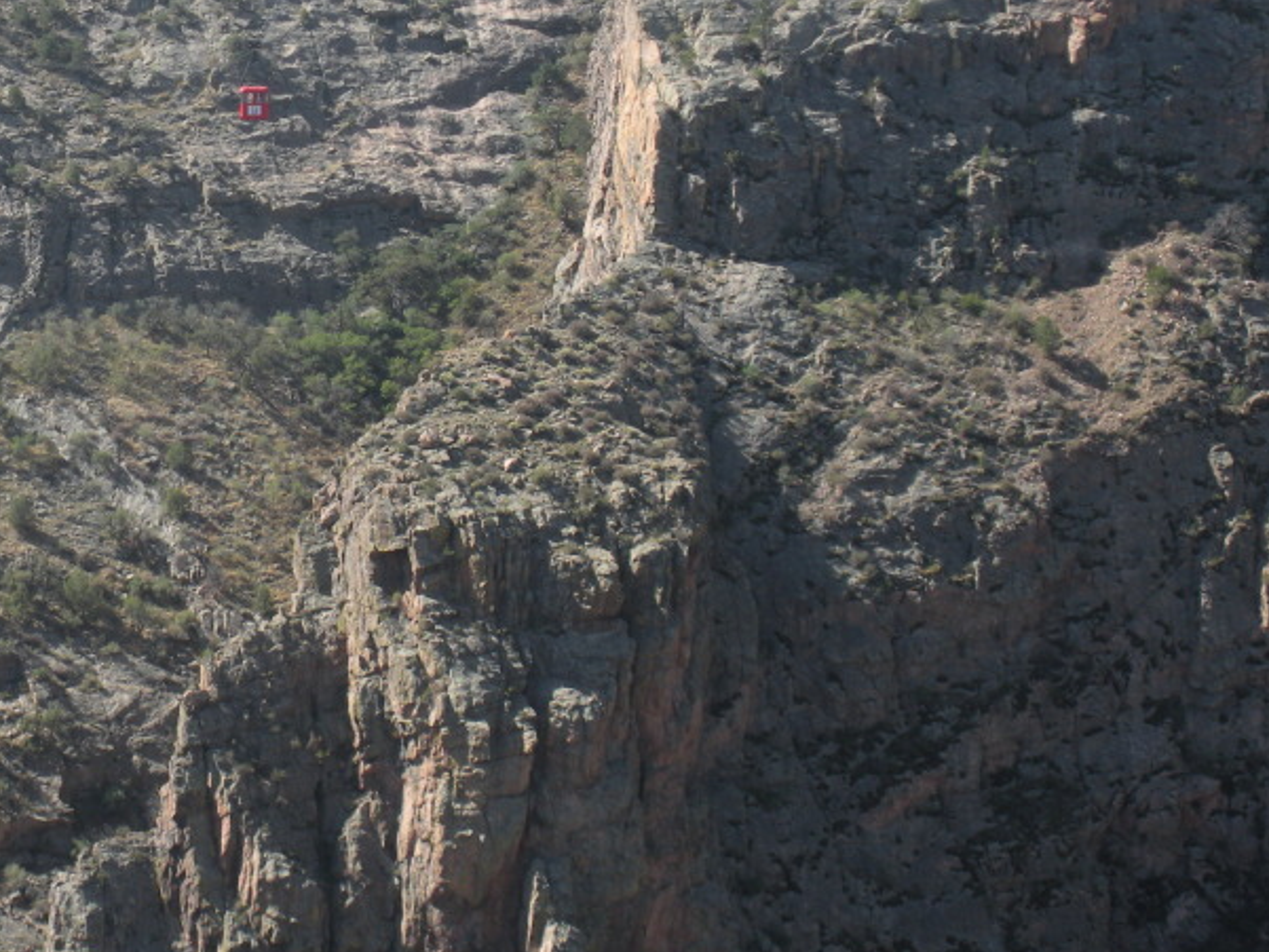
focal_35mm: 109
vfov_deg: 13.5
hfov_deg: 17.8
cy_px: 182
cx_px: 201
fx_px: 3997
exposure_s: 1/234
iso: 64
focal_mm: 11.2
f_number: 4.6
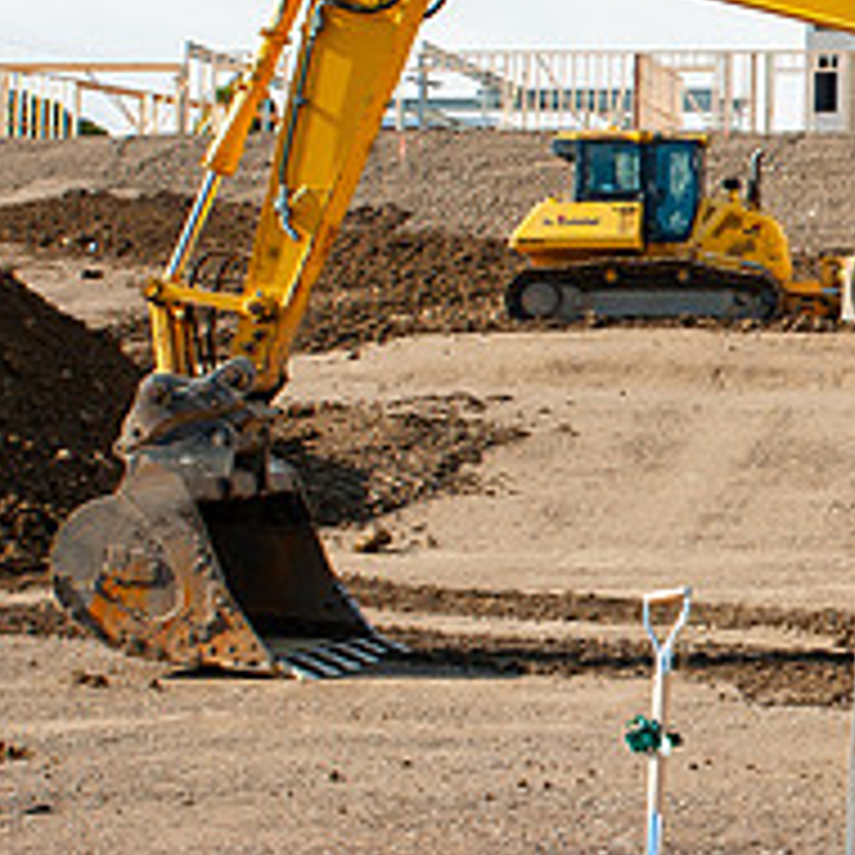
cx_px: 1366
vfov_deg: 18.7
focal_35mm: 93
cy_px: 377
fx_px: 2599
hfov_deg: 16.6
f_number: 16
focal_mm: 32
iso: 400
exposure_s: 1/200
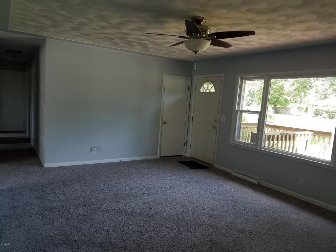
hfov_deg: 67.3
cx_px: 168
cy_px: 126
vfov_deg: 53.1
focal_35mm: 26
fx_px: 252
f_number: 1.7
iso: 40
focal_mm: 4.2
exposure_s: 1/60
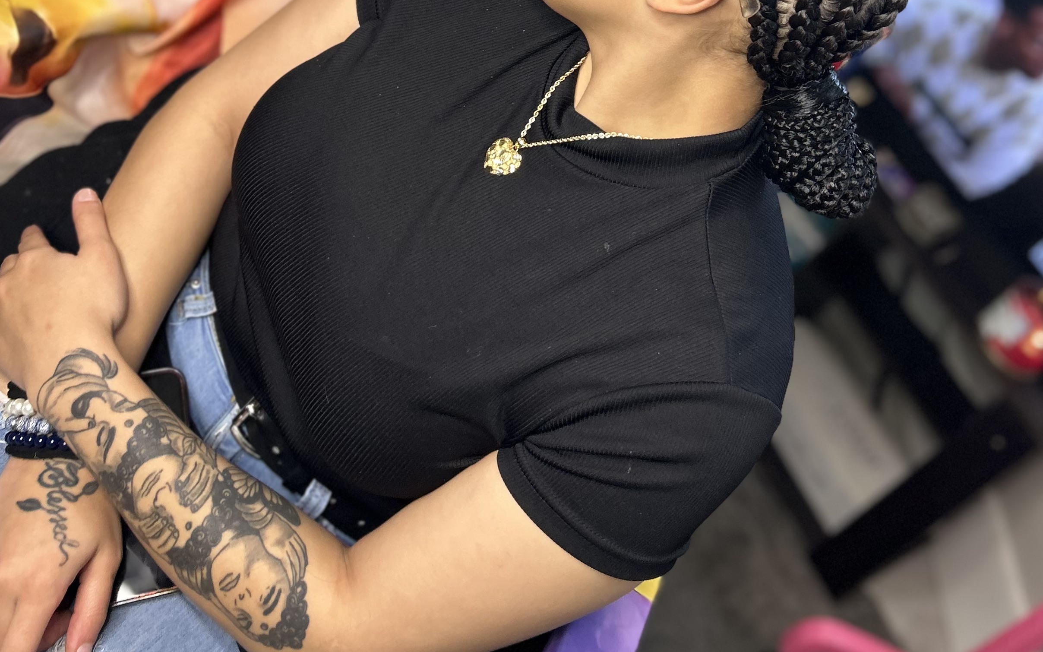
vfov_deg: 26.0
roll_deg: -39.4
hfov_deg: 43.2
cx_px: 639
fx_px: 1308
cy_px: -57
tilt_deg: -28.2
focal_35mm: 46
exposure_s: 1/60
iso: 100
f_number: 1.5
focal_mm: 5.7
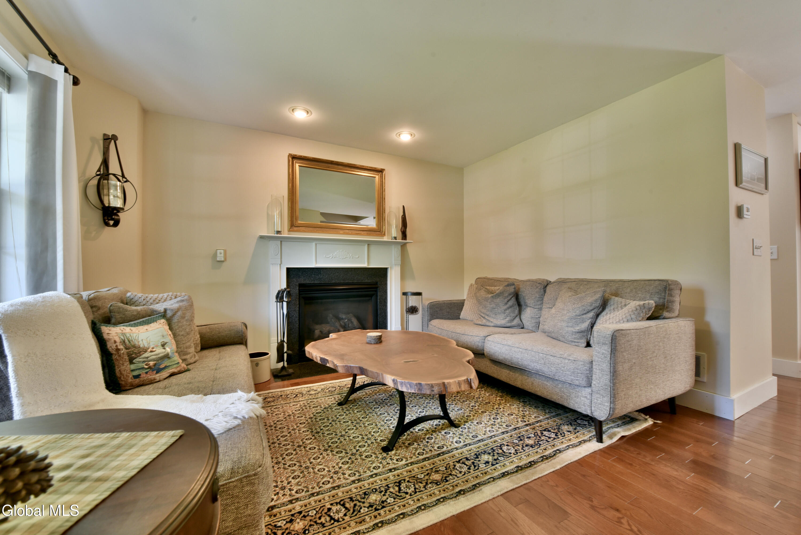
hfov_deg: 104.2
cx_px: 400
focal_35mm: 14
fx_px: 312
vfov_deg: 81.3
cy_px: 268
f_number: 11
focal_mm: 14
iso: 800
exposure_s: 1/6
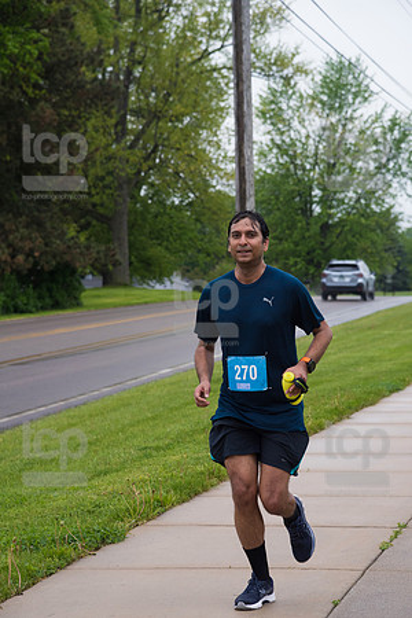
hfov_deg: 11.4
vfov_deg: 17.1
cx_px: 206
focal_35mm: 120
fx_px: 2060
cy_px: 309
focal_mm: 120
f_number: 6.3
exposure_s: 1/640
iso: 640
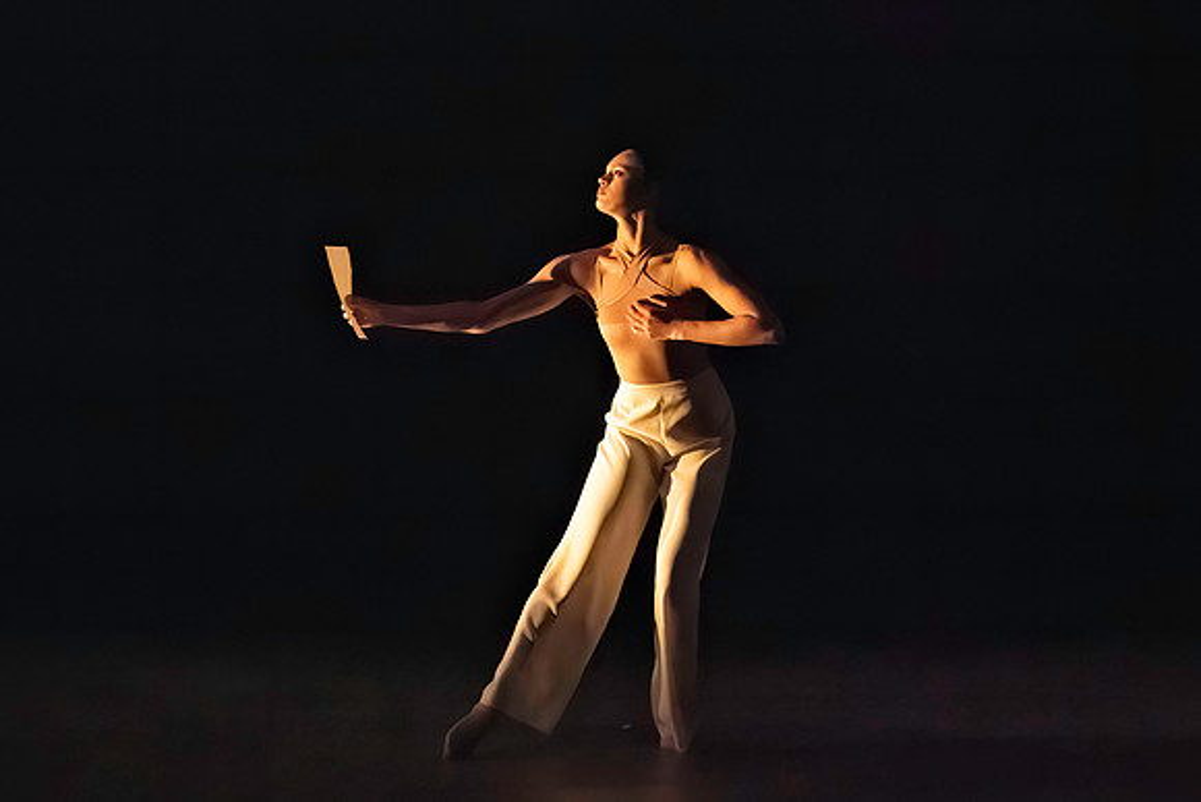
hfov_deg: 5.9
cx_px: 570
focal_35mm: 347
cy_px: 330
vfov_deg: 4.0
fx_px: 11568
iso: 20000
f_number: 5.6
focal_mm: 274
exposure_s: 1/400
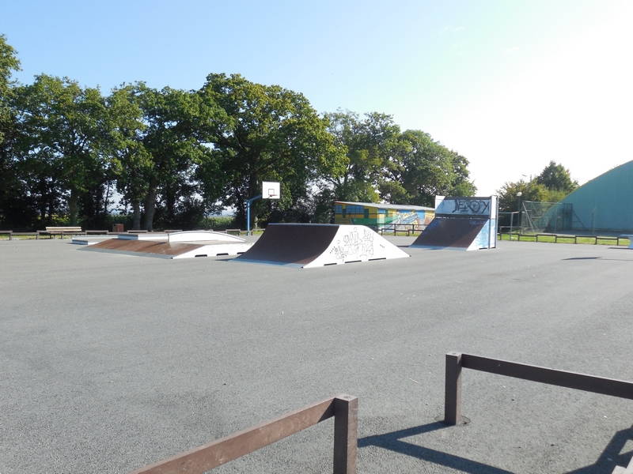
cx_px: 316
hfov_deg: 60.0
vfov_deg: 46.8
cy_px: 237
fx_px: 549
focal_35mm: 30
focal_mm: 5.3
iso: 125
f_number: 3.8
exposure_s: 1/640
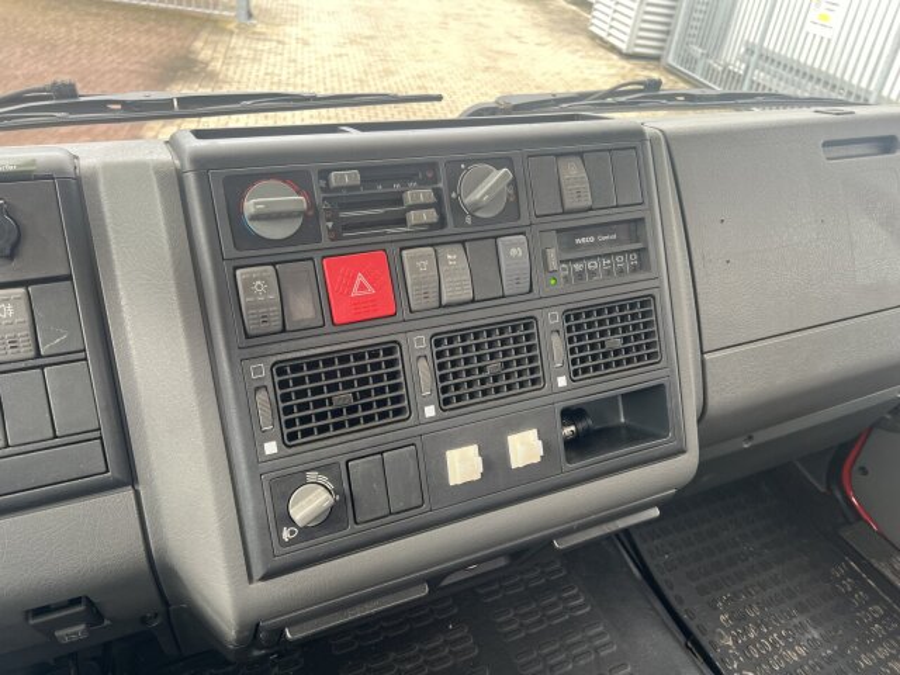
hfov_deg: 67.3
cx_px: 450
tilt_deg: -34.4
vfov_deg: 53.1
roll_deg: -8.3
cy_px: 338
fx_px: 676
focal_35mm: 26
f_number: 1.5
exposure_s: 1/121
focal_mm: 5.7
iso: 50
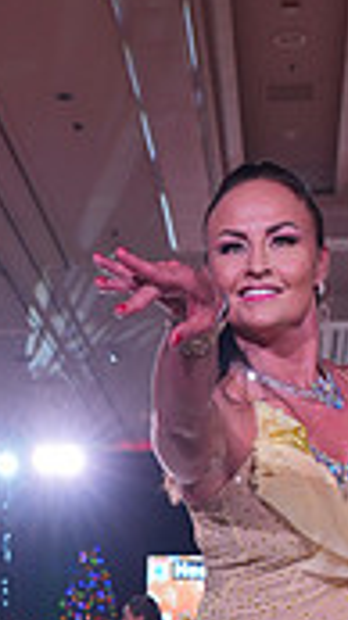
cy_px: 760
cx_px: 99
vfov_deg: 19.6
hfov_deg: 11.8
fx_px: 1677
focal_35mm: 102
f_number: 4
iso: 1000
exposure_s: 1/500
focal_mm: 29
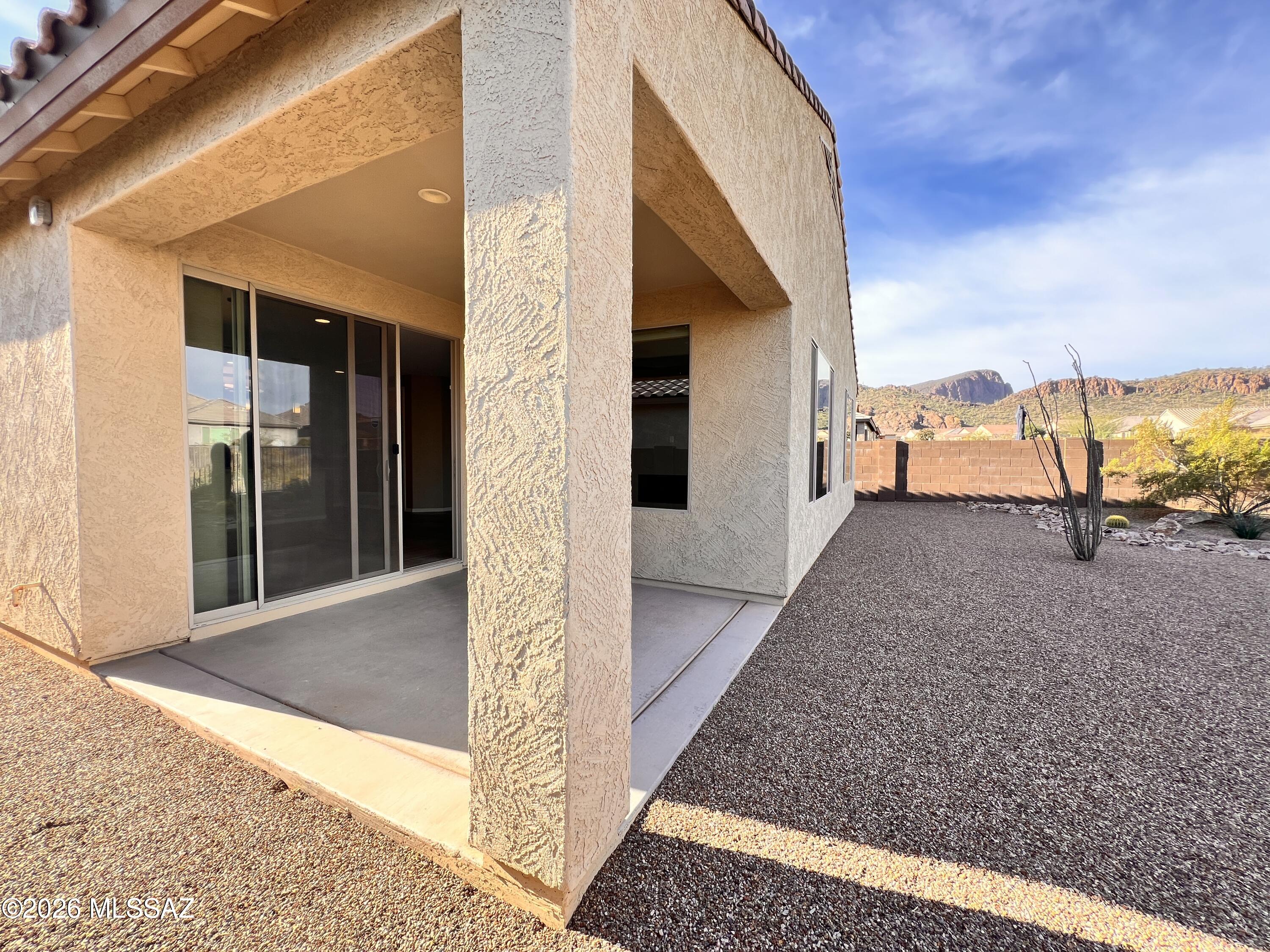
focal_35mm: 13
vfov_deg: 89.9
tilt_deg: -2.5
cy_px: 476
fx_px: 477
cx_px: 635
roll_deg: -0.4
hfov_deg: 106.2
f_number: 1.8
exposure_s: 1/213
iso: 32
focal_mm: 1.57
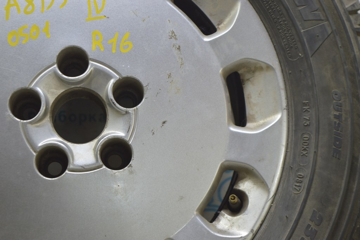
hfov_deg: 24.6
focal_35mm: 82
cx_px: 180
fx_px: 824
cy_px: 120
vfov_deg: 16.5
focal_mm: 55
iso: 400
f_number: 5.6
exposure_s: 1/20
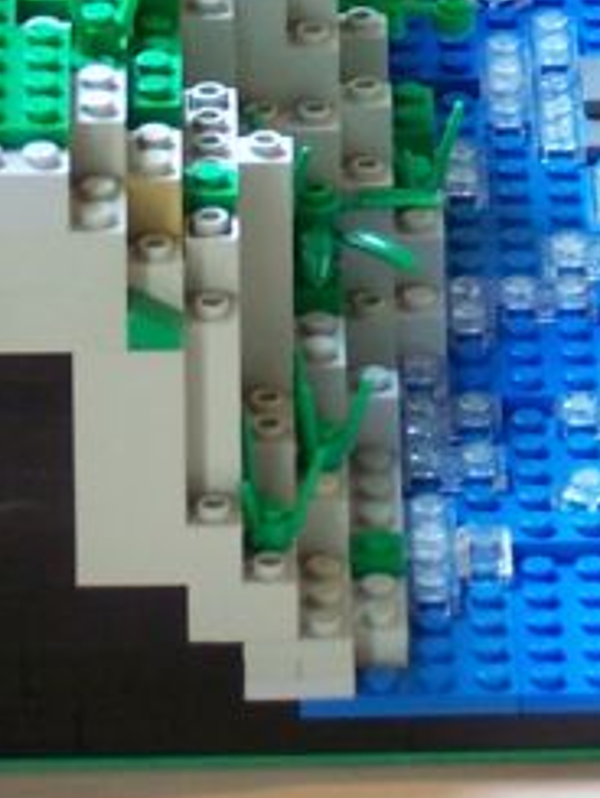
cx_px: 672
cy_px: -765
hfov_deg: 3.4
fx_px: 10114
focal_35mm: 438
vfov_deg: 4.5
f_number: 3.2
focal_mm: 17.5
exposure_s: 1/8
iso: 80
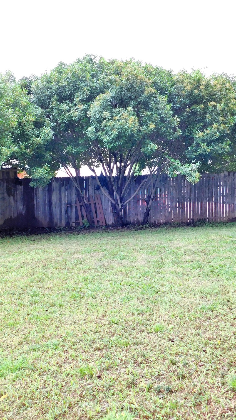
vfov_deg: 58.0
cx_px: 140
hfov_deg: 34.6
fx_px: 378
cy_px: 208
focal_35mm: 34
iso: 125
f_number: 3
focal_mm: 4
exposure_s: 1/40
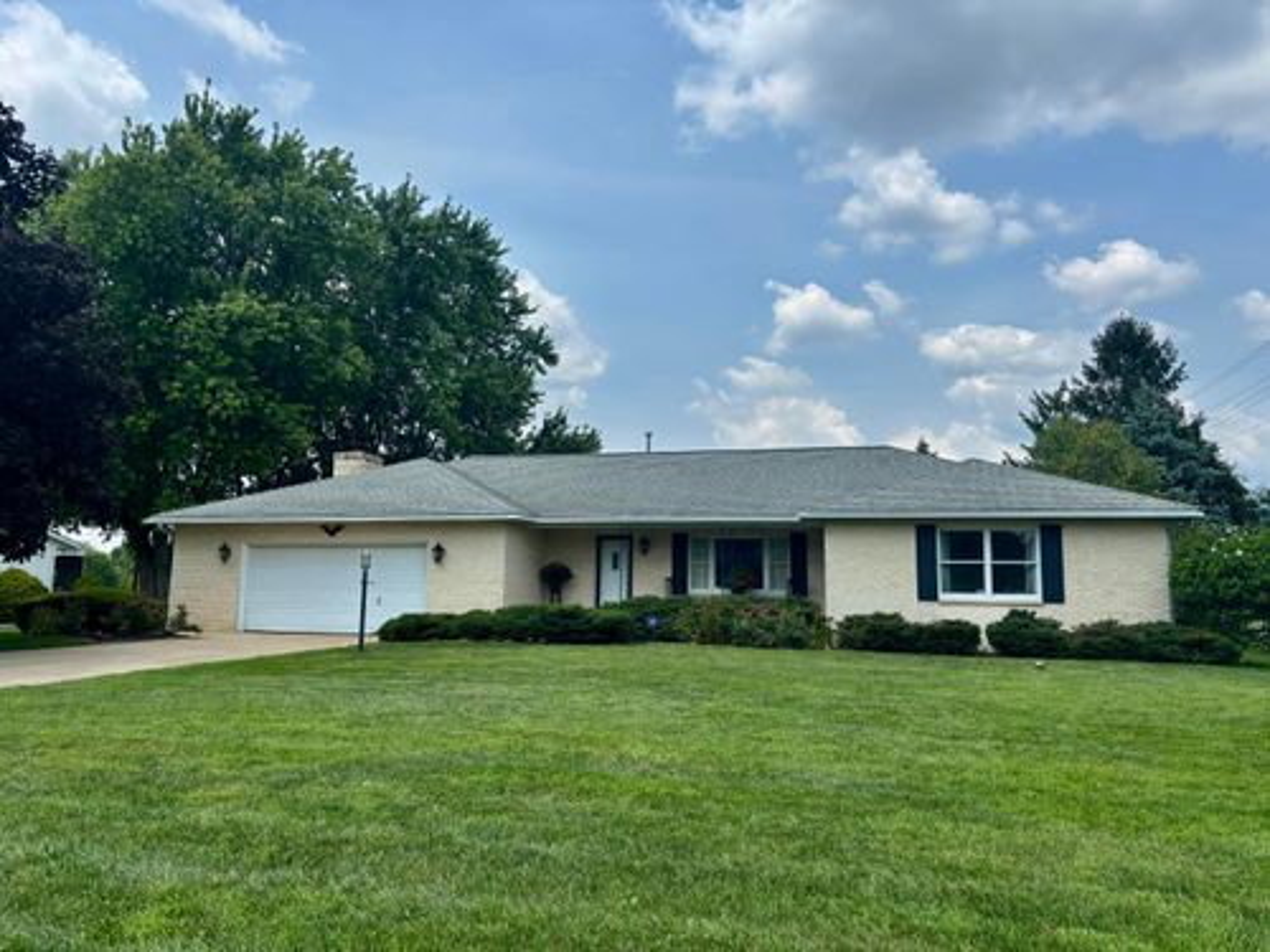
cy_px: 476
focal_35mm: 26
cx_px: 635
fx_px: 954
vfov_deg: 53.1
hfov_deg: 67.3
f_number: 1.6
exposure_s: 1/3650
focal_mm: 5.96
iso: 50
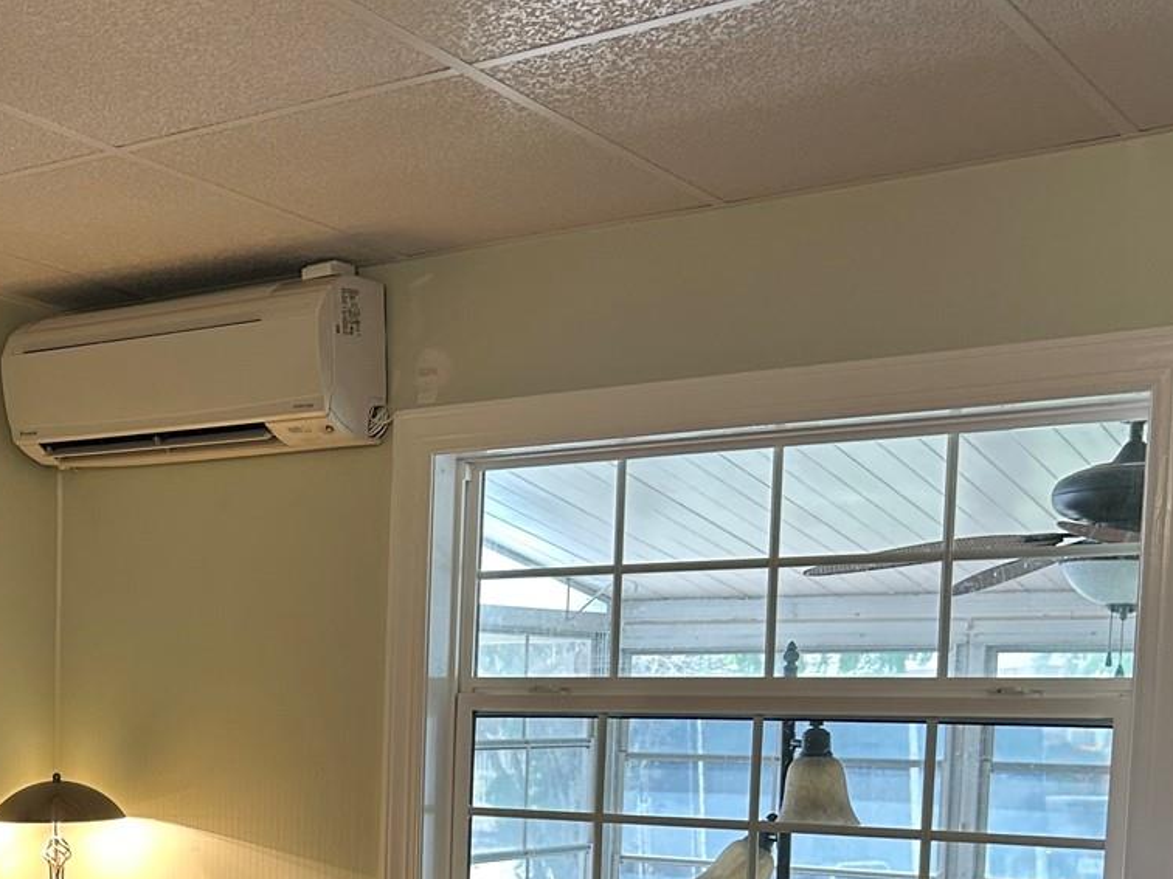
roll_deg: -0.3
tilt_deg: -5.4
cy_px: 854
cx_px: 177
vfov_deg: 25.4
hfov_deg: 33.5
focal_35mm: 55
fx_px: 1864
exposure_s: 1/60
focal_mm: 5.7
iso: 160
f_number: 1.5
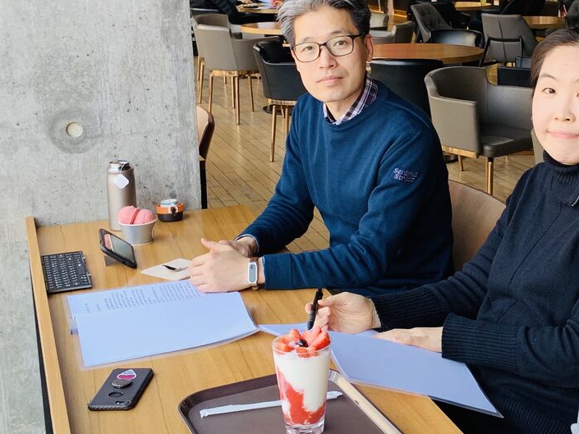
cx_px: 437
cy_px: 162
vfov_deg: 24.8
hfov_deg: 32.1
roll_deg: +0.6
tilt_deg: -11.7
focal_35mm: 59
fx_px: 987
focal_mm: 4.25
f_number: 1.8
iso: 40
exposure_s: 1/121
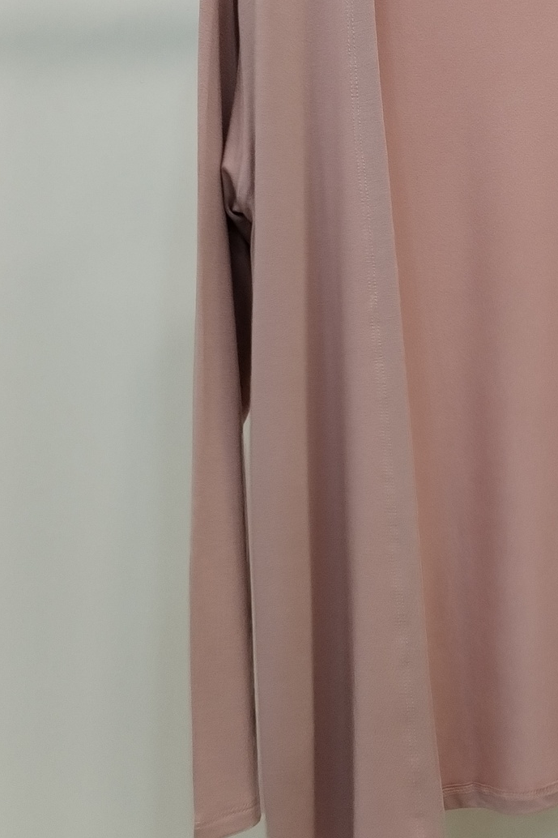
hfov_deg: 19.1
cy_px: 281
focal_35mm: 70
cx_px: 506
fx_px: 1628
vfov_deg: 28.7
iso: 246
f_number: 1.8
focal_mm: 4.75
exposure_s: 1/60
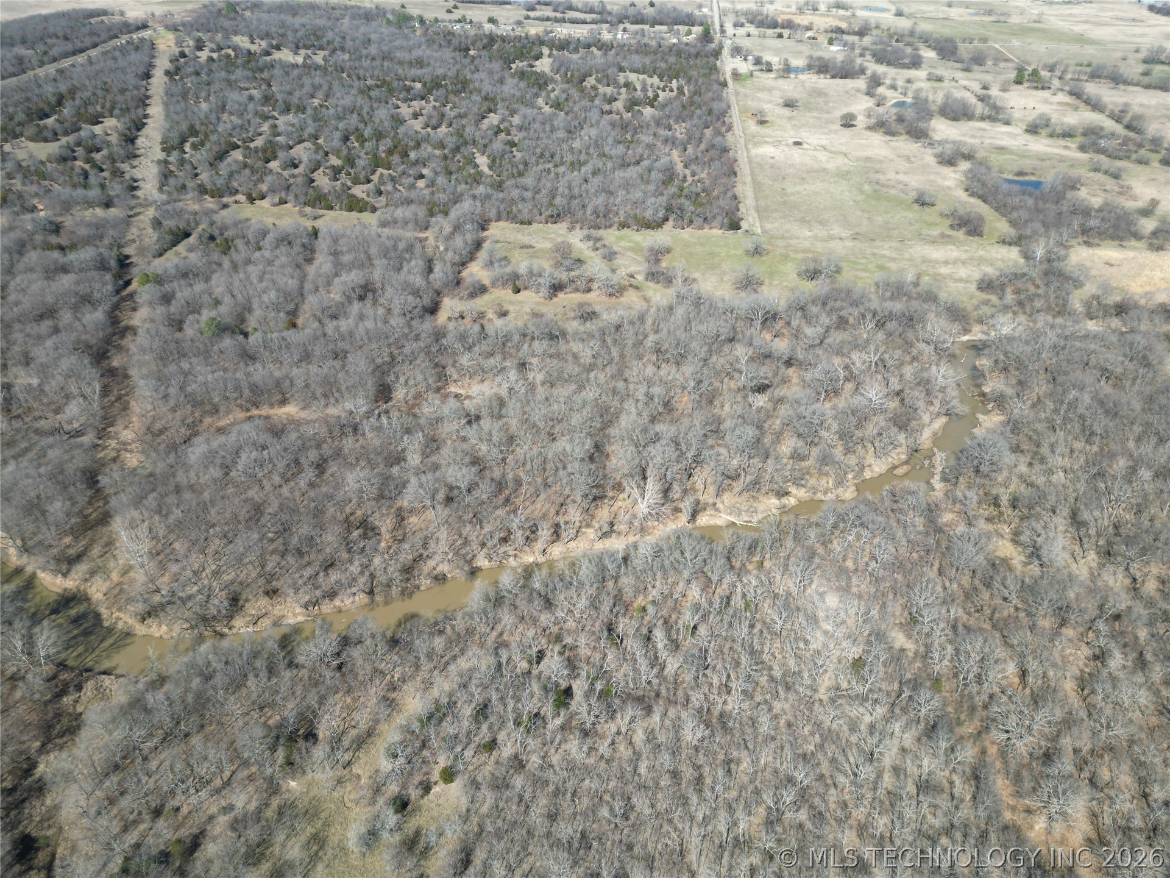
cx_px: 585
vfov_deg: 56.8
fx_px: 811
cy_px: 439
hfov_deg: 71.6
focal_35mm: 24
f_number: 1.7
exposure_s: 1/1500
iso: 100
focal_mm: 6.72
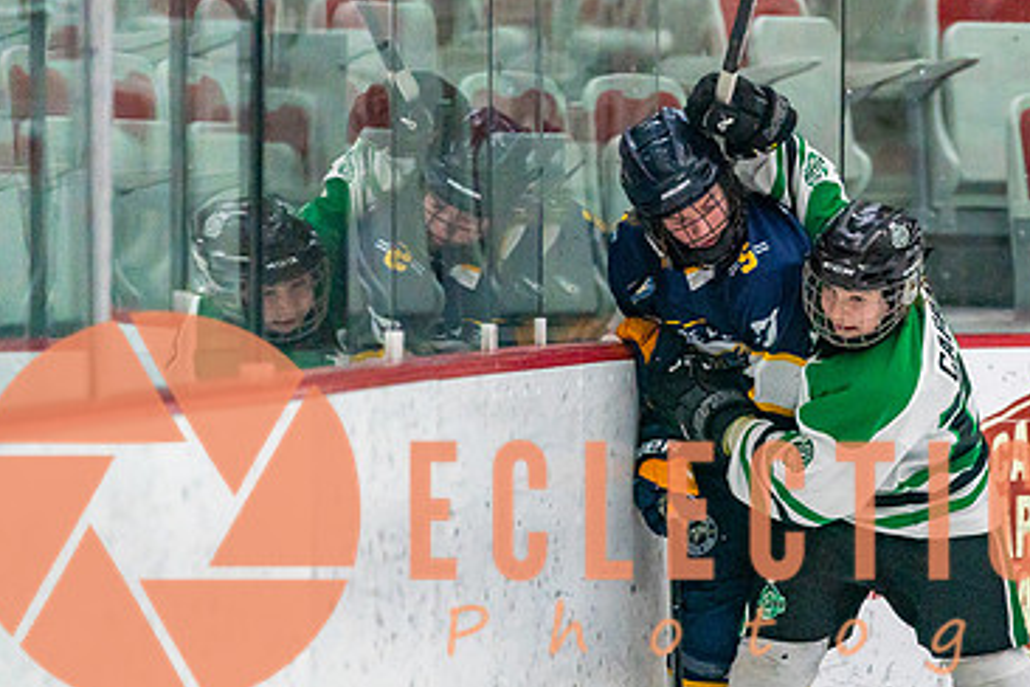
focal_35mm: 360
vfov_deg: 3.8
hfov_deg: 5.7
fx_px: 10299
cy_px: 534
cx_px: 794
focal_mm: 200
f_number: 2.8
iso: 4000
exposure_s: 1/1600
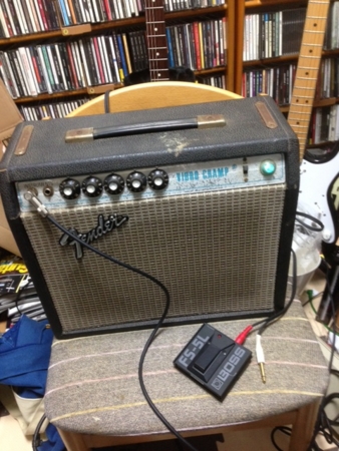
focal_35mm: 33
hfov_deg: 43.0
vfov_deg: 55.3
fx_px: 430
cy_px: 226
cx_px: 170
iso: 200
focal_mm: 4.13
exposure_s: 1/20
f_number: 2.4
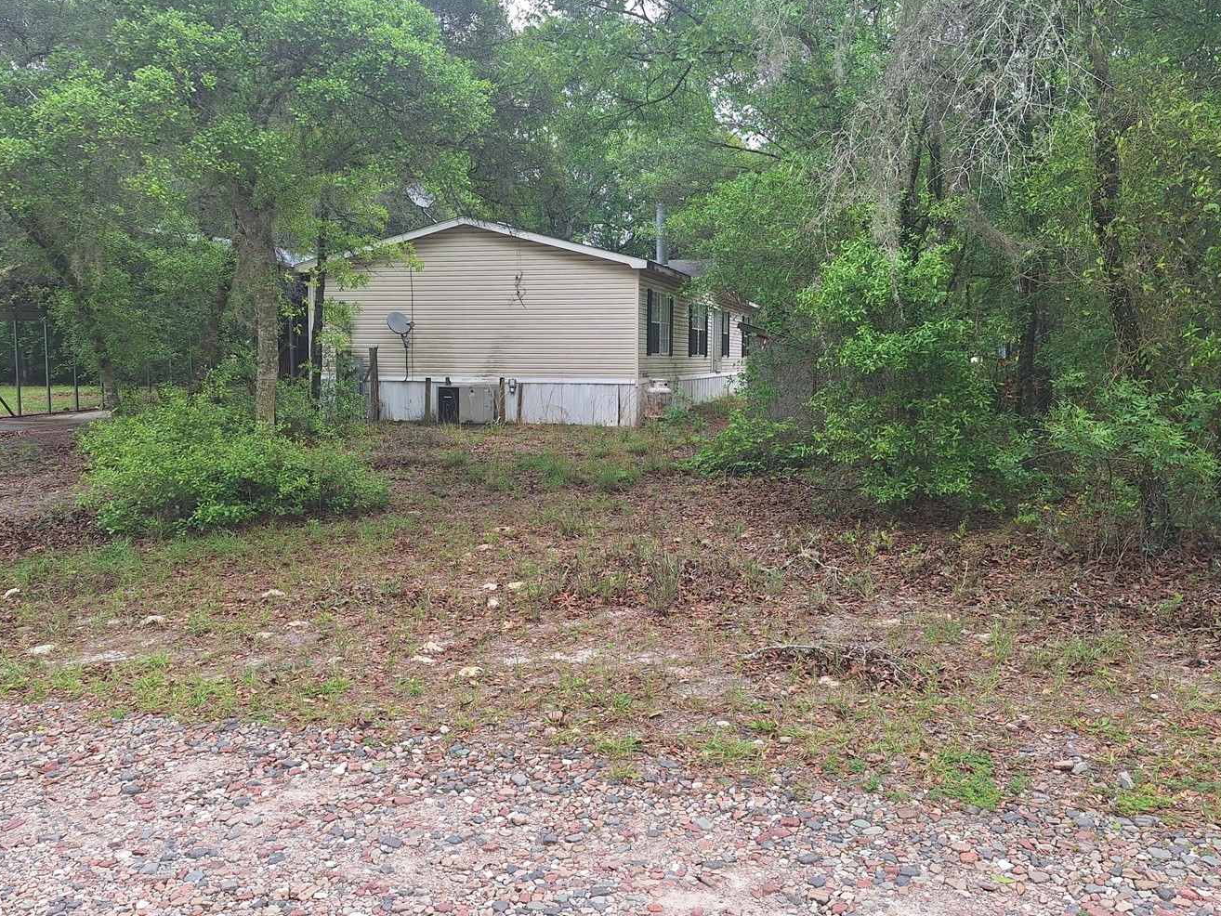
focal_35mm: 28
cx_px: 633
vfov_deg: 49.7
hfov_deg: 63.4
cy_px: 418
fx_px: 988
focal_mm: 5.54
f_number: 1.8
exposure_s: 1/938
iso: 40
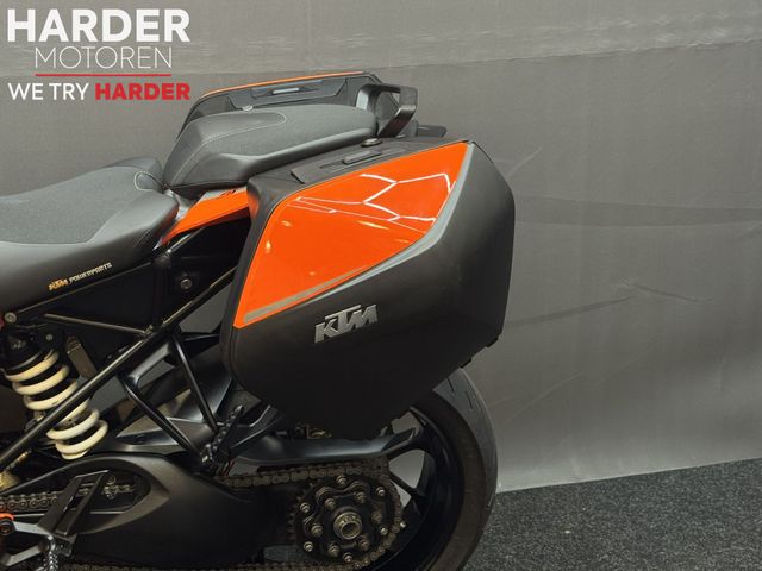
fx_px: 1057
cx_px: 381
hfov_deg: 39.7
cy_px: 286
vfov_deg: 30.3
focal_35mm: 48
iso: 125
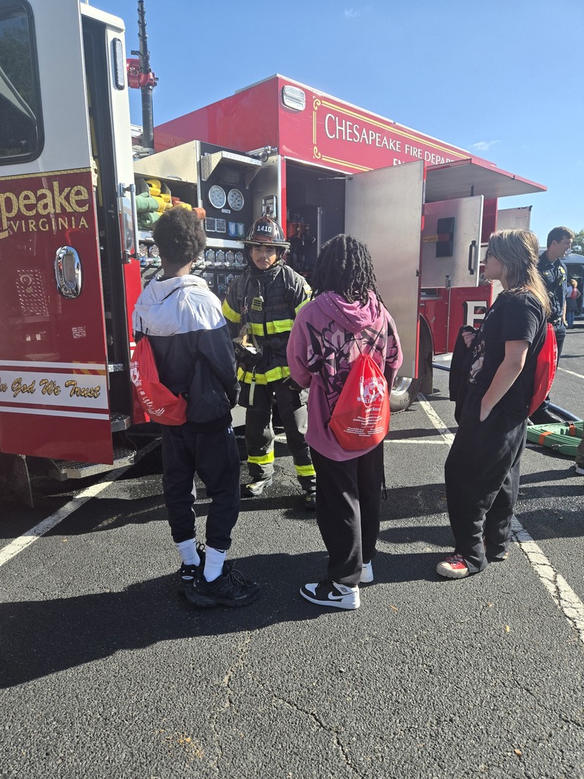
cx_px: 292
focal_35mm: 23
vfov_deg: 73.9
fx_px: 517
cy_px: 390
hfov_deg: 58.9
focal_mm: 5.4
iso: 80
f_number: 1.8
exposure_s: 1/2828
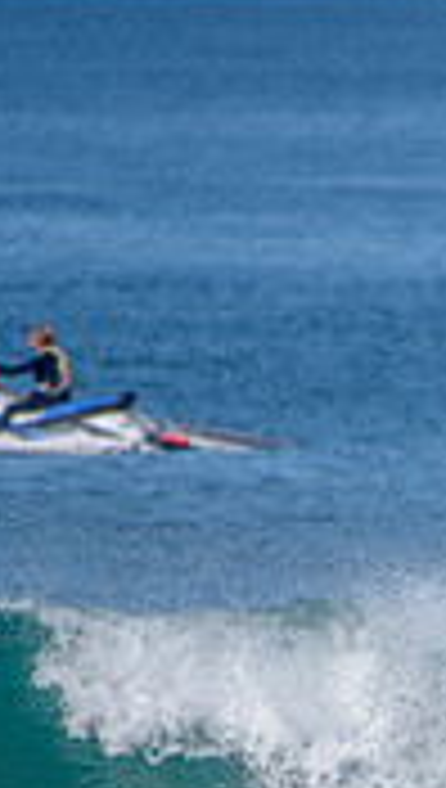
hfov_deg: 0.7
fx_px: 36257
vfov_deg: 1.2
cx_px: 991
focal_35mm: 1732
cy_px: 786
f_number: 5.6
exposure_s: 1/2000
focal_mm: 500
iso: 160
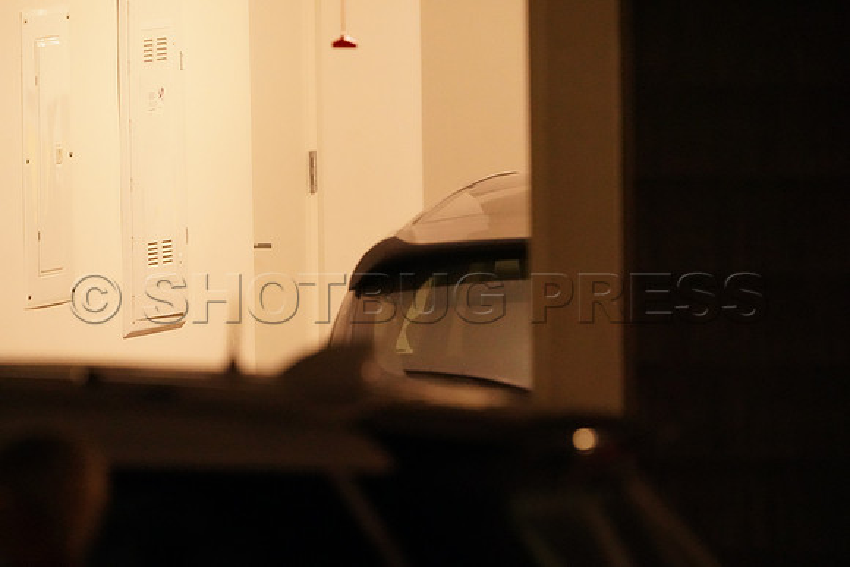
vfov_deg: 2.3
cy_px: 284
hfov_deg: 3.4
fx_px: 14169
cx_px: 425
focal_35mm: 600
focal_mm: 600
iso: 20000
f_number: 5.6
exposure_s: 1/60
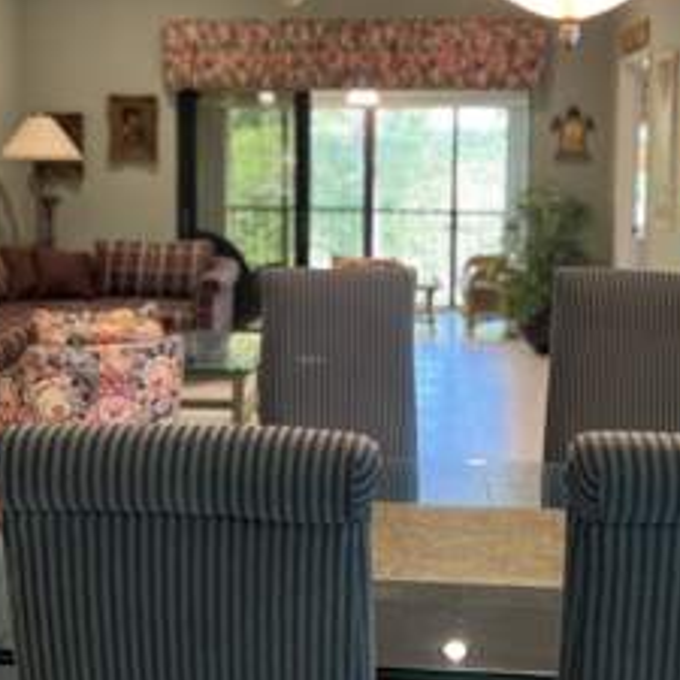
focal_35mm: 49
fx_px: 1089
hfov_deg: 34.7
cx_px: 342
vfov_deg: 34.3
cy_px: 219
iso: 200
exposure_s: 1/60
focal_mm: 5.7
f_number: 1.5
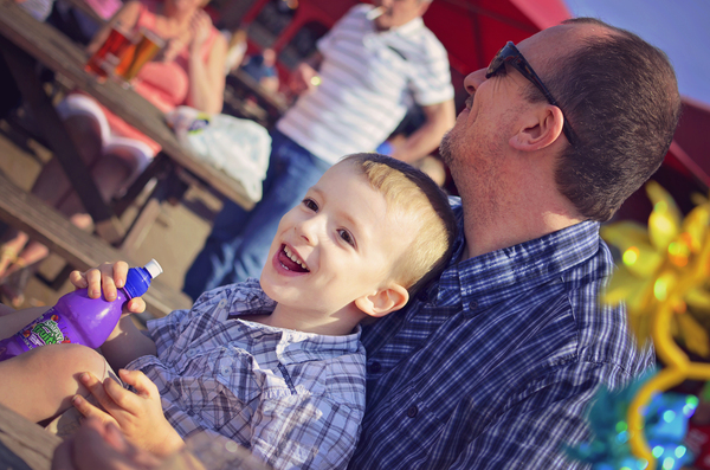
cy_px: 235
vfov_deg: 25.6
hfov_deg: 37.9
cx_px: 355
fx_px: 1033
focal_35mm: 52
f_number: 2.8
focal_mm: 35
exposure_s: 1/2000
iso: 100
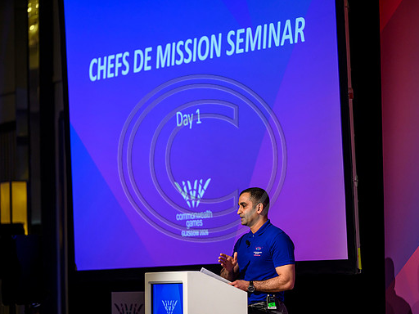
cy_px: 157
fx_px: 2372
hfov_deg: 10.1
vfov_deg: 7.6
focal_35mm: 196
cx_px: 202
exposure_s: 1/400
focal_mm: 180
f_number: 2.8
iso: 1600
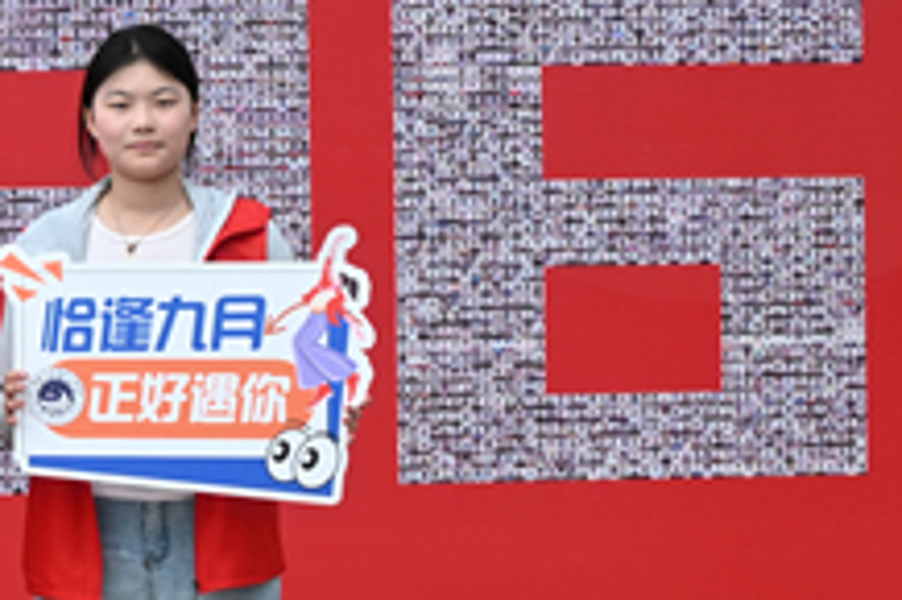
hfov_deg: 16.7
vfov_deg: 11.8
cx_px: -269
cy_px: 354
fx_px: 2900
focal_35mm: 116
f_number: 5.6
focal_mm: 21
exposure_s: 1/640
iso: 200
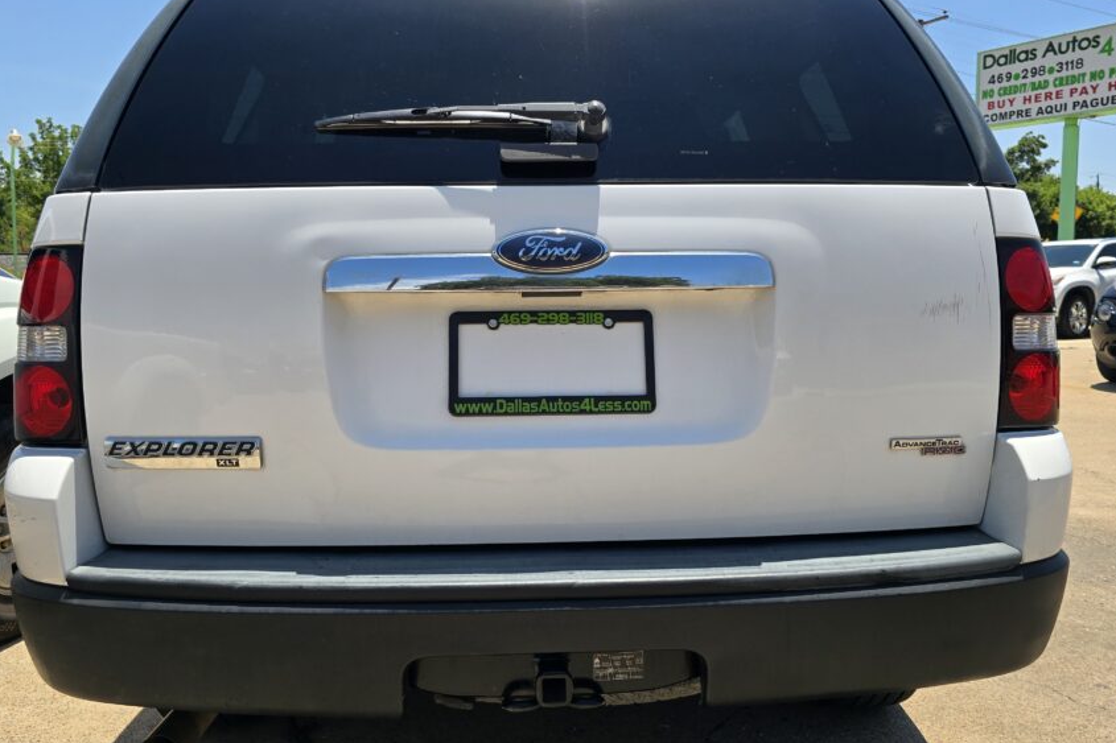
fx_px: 899
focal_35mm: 29
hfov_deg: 63.7
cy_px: 325
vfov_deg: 44.9
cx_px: 544
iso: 12
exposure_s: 1/664
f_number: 1.7
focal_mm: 6.3
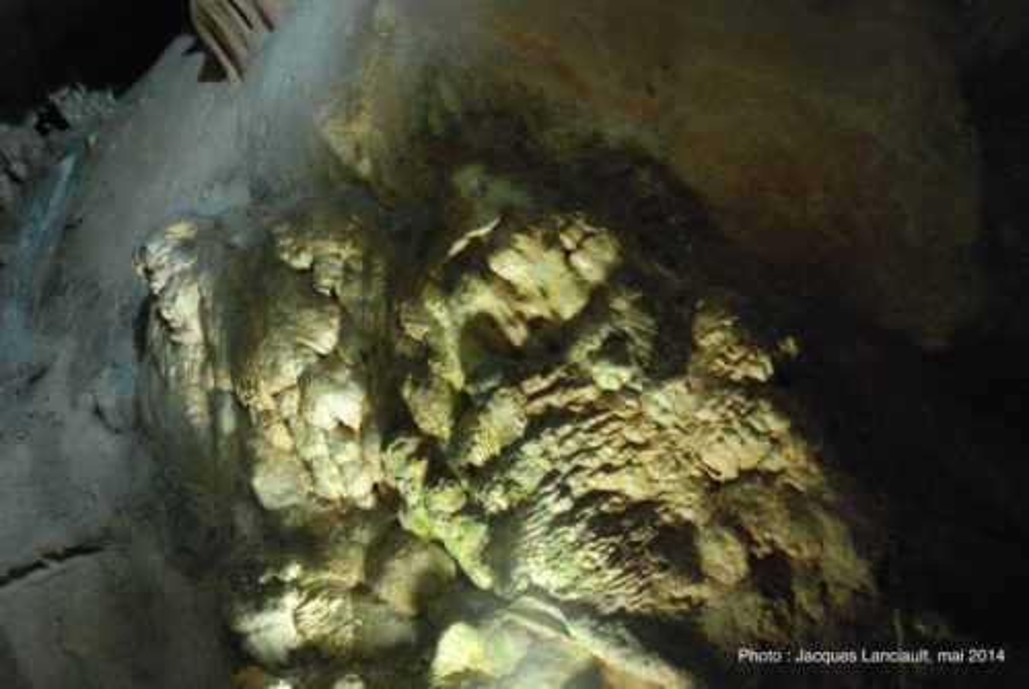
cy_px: 344
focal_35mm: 38
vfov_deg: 35.6
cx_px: 514
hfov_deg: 51.2
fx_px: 1073
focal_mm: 25
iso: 1600
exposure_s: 1/6
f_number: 3.8
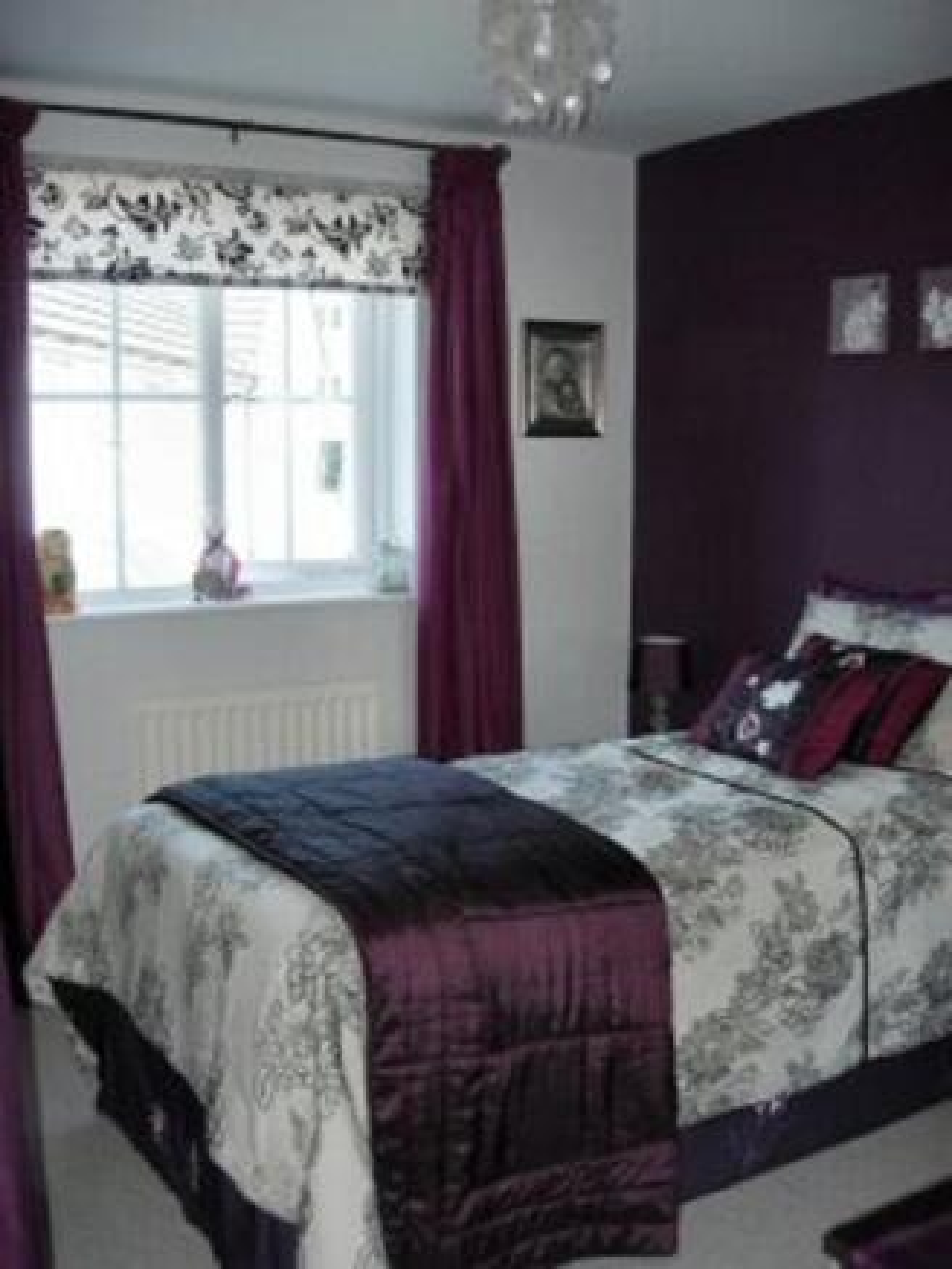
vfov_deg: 49.0
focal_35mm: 38
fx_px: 1393
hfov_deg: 37.7
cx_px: 476
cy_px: 634
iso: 79
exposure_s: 1/80.6
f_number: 2.8
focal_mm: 7.8
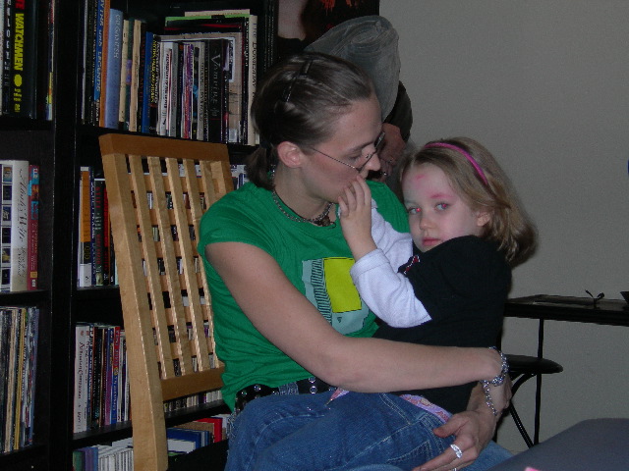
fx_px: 1308
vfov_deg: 20.4
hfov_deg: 27.0
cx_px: 314
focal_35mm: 72
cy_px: 236
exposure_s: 1/60.1
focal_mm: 14.9
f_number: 3.7
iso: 121
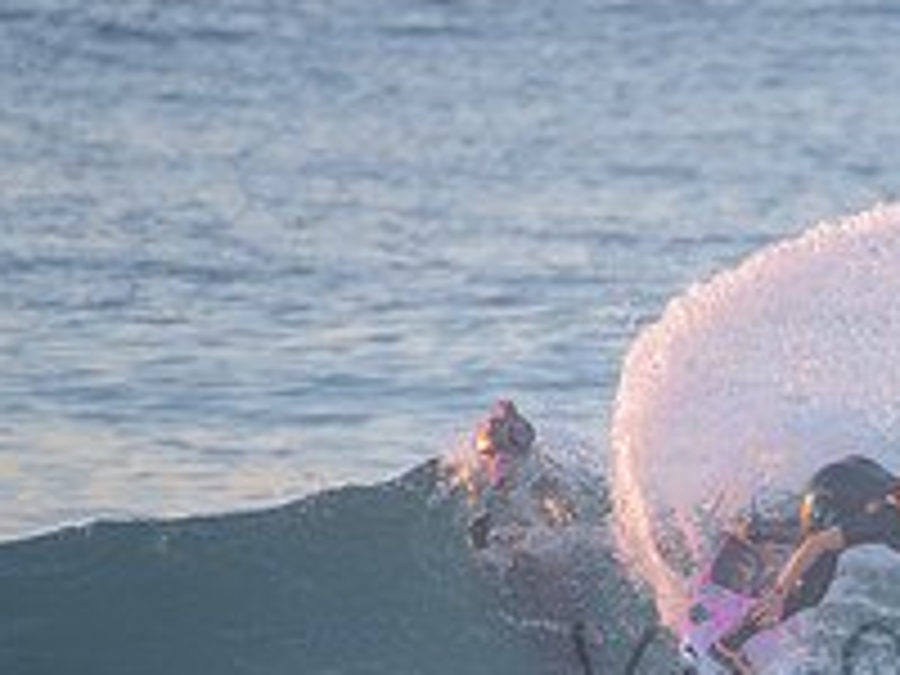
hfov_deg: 1.4
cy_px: 655
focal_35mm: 1435
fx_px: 37309
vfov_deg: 1.0
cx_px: 1035
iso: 720
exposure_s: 1/400
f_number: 5.6
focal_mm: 500
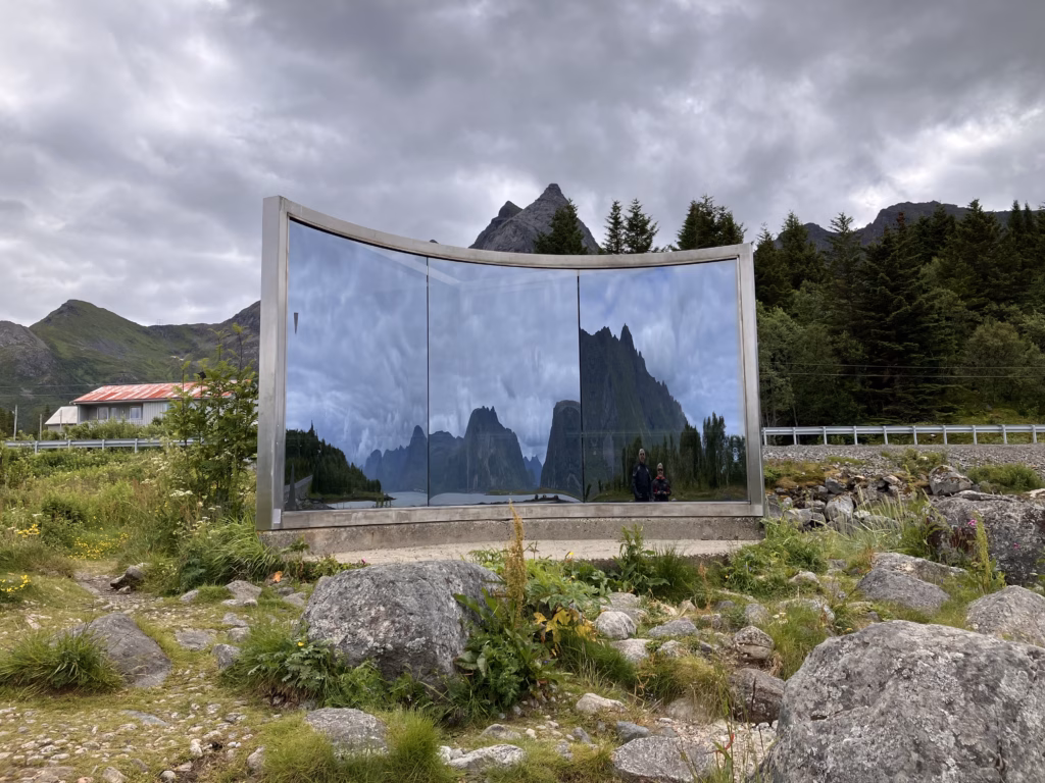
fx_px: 845
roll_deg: +1.2
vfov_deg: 49.7
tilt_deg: +7.0
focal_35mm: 28
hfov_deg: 63.4
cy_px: 392
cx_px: 522
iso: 32
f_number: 1.8
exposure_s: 1/1799
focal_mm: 3.99
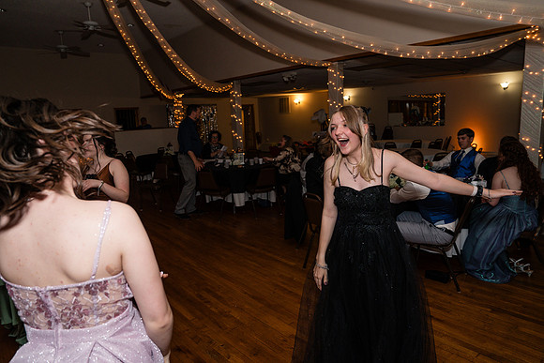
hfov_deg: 73.7
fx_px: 363
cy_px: 182
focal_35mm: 24
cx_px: 272
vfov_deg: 53.2
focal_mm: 24
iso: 400
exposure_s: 1/250
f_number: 4
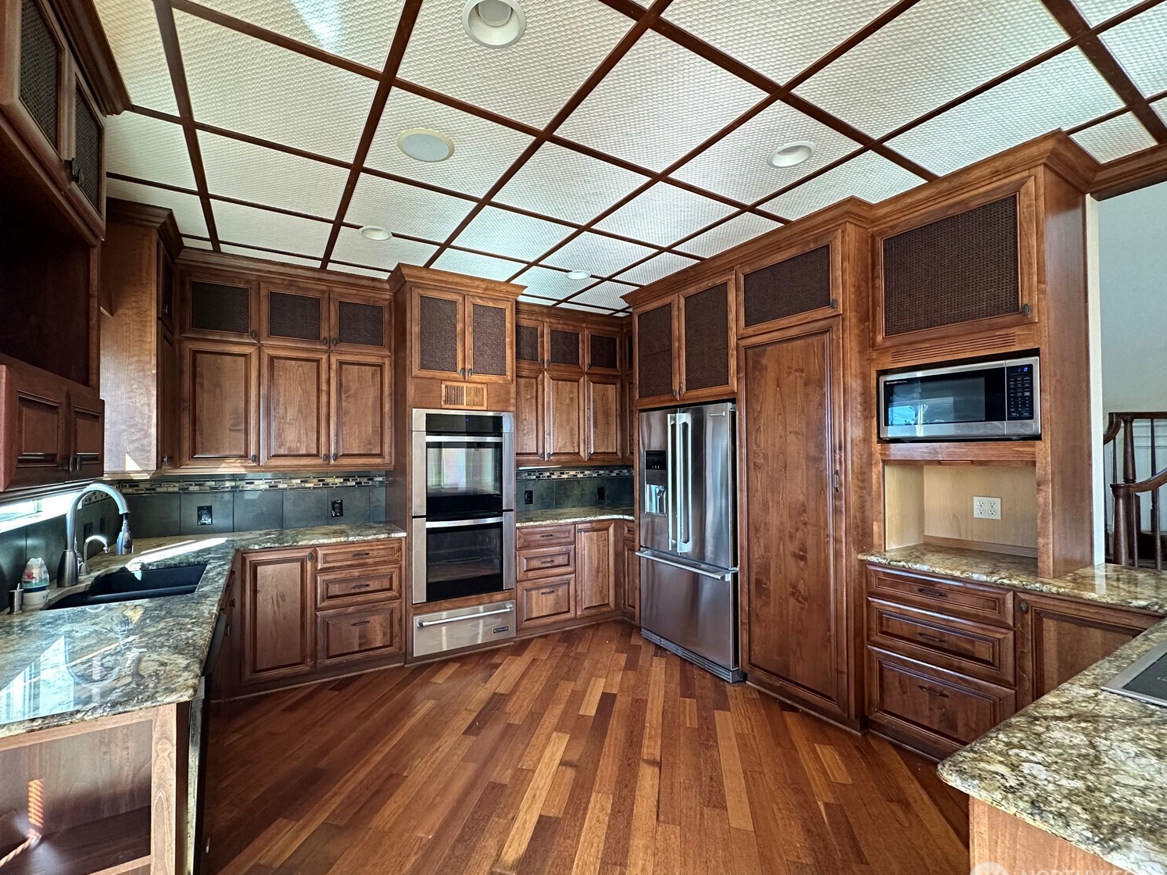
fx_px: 506
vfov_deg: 81.7
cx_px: 546
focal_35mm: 15
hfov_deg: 98.0
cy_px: 445
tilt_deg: +1.3
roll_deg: -0.2
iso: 320
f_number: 2.2
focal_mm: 2.22
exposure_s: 1/120
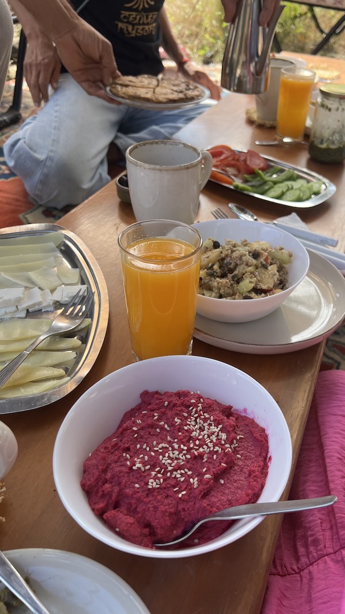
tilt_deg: -33.0
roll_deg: -4.8
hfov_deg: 39.7
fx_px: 472
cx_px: 228
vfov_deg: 66.1
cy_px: 300
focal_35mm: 29
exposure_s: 1/674
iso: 50
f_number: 1.5
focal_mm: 5.7
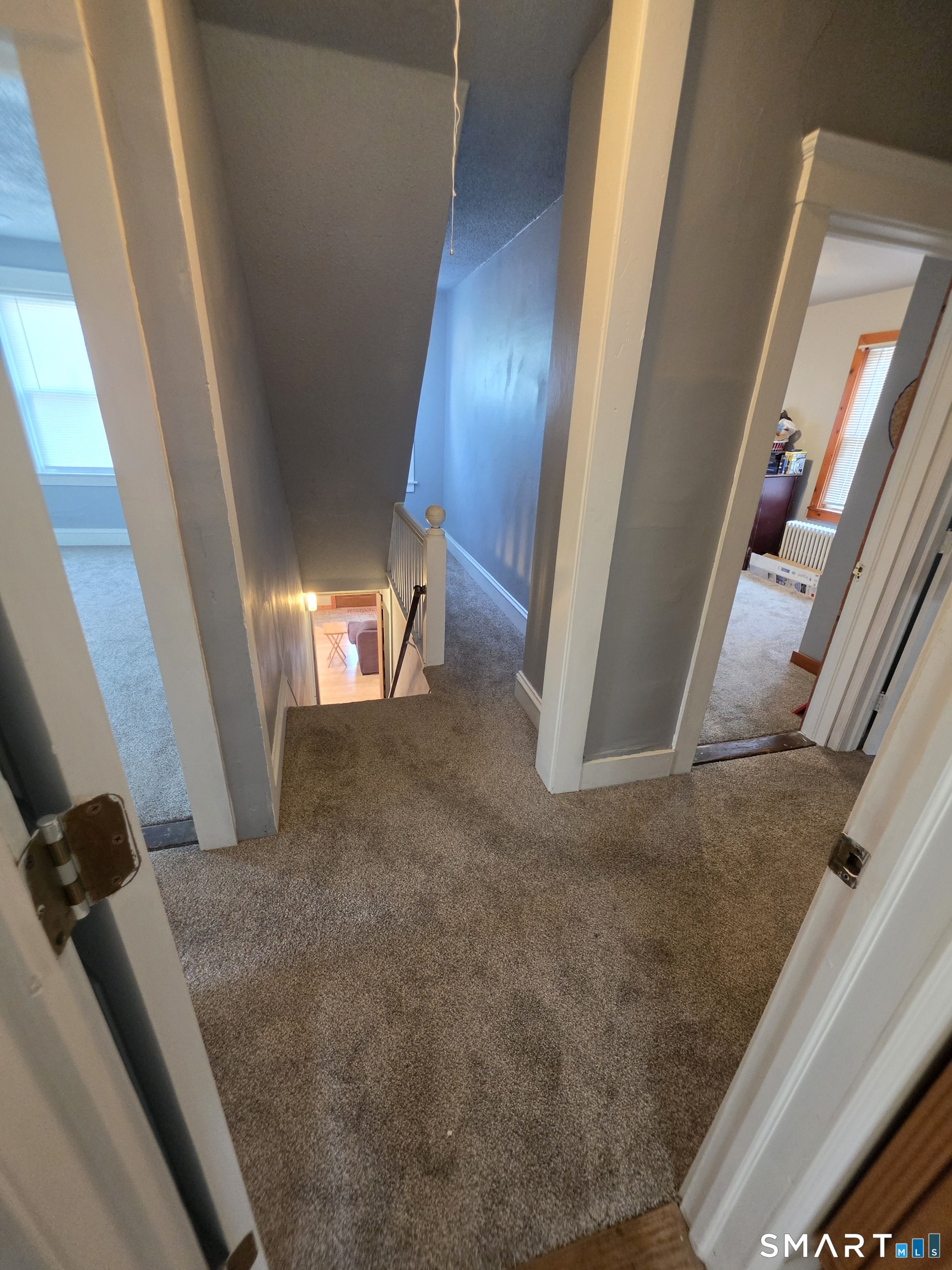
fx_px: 477
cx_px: 476
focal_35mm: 13
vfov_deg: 106.2
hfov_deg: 89.9
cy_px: 635
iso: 400
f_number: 1.9
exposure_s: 1/60
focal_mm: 2.2
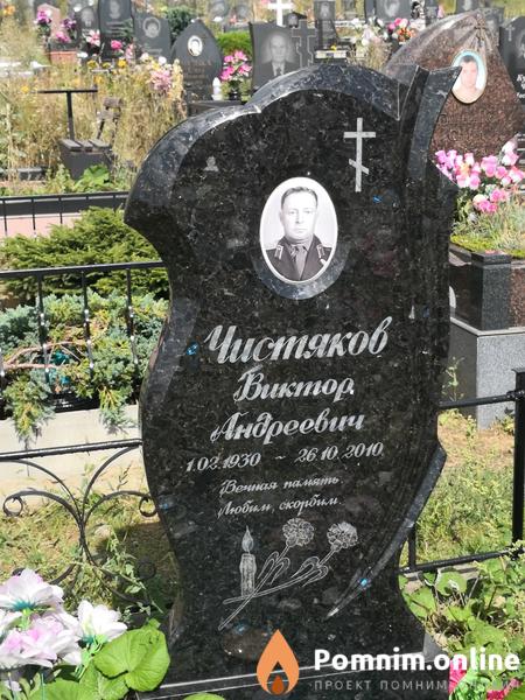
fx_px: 1112
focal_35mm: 55
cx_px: 262
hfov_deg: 26.6
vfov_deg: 34.9
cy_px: 350
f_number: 1.6
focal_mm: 3.95
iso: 50
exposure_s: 1/2092
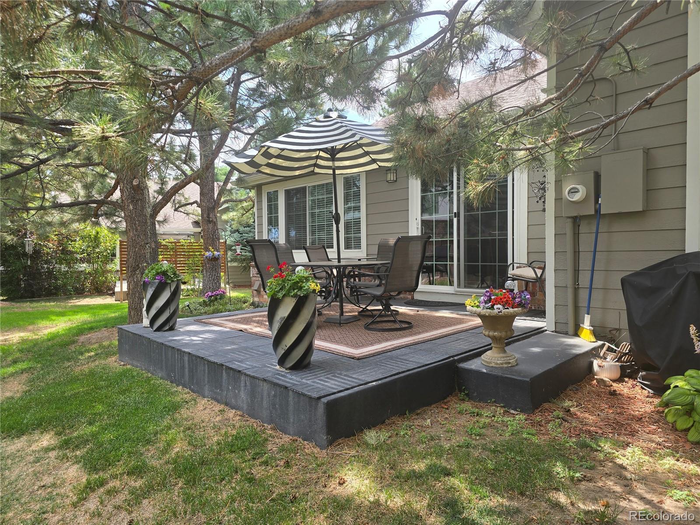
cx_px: 350
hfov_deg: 73.9
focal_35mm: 23
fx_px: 465
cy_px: 262
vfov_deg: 58.9
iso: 12
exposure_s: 1/194
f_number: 1.7
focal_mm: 6.3
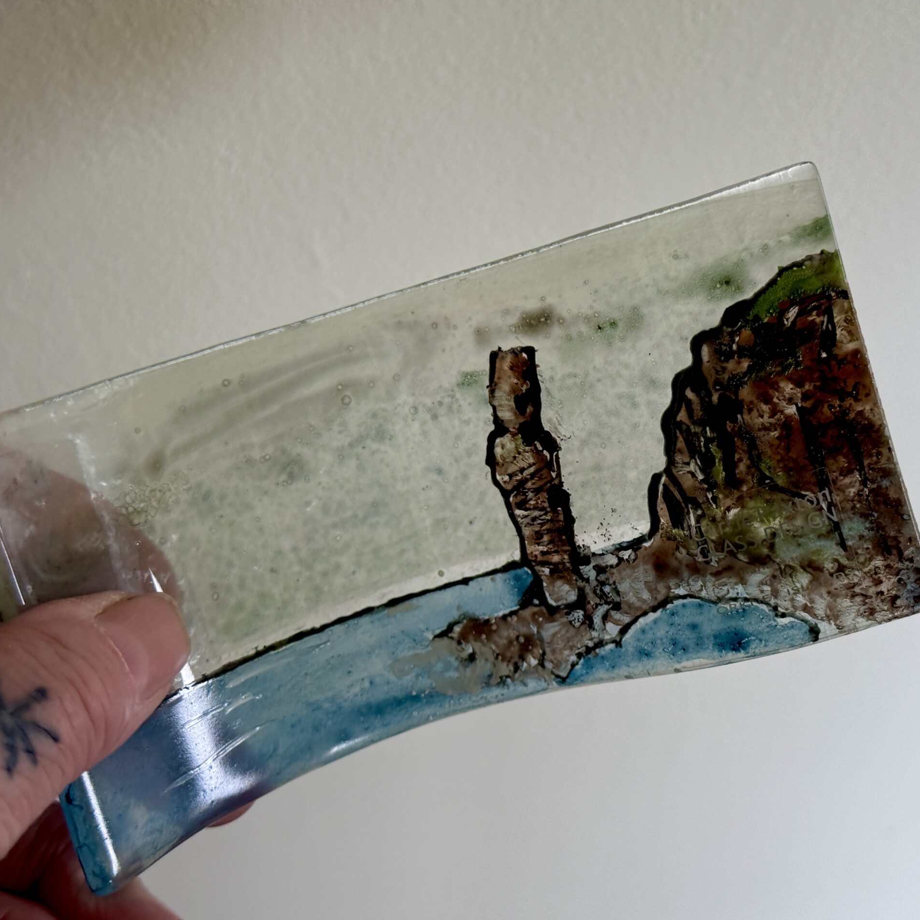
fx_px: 1714
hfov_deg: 29.9
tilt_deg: -48.1
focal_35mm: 57
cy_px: 457
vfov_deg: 30.0
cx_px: 568
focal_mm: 6.76
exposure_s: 1/185
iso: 80
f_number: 1.78
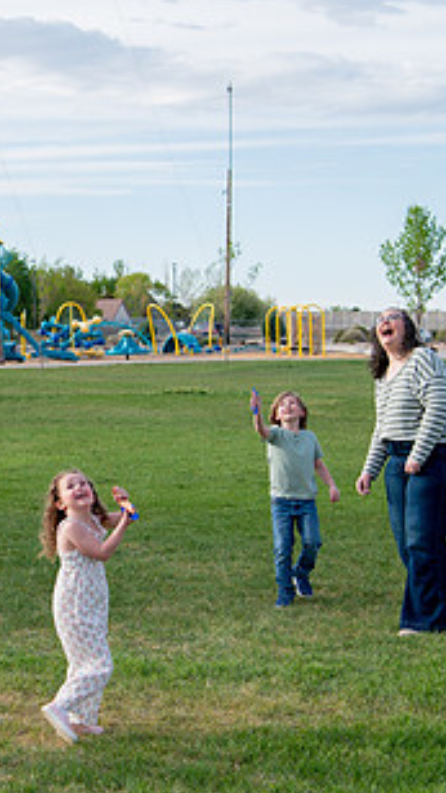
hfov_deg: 12.4
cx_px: -16
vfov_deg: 22.2
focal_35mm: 96
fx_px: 2021
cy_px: 361
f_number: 5
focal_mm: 44
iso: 200
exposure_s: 1/500
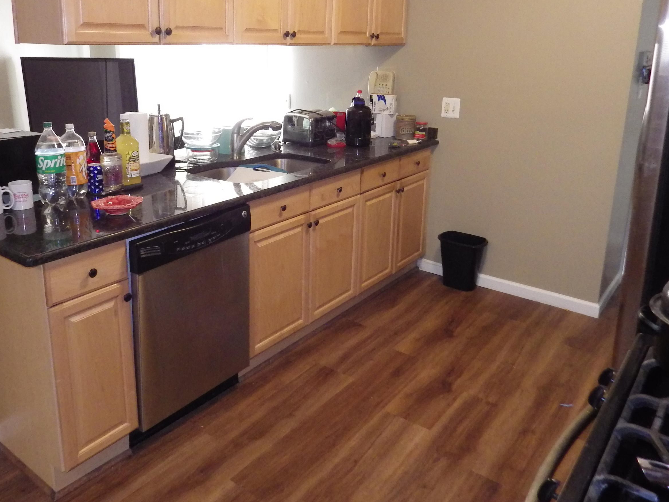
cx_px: 280
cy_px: 187
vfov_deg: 47.8
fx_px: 561
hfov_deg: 61.3
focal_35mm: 29
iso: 640
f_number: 3.1
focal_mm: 4
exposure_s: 1/45
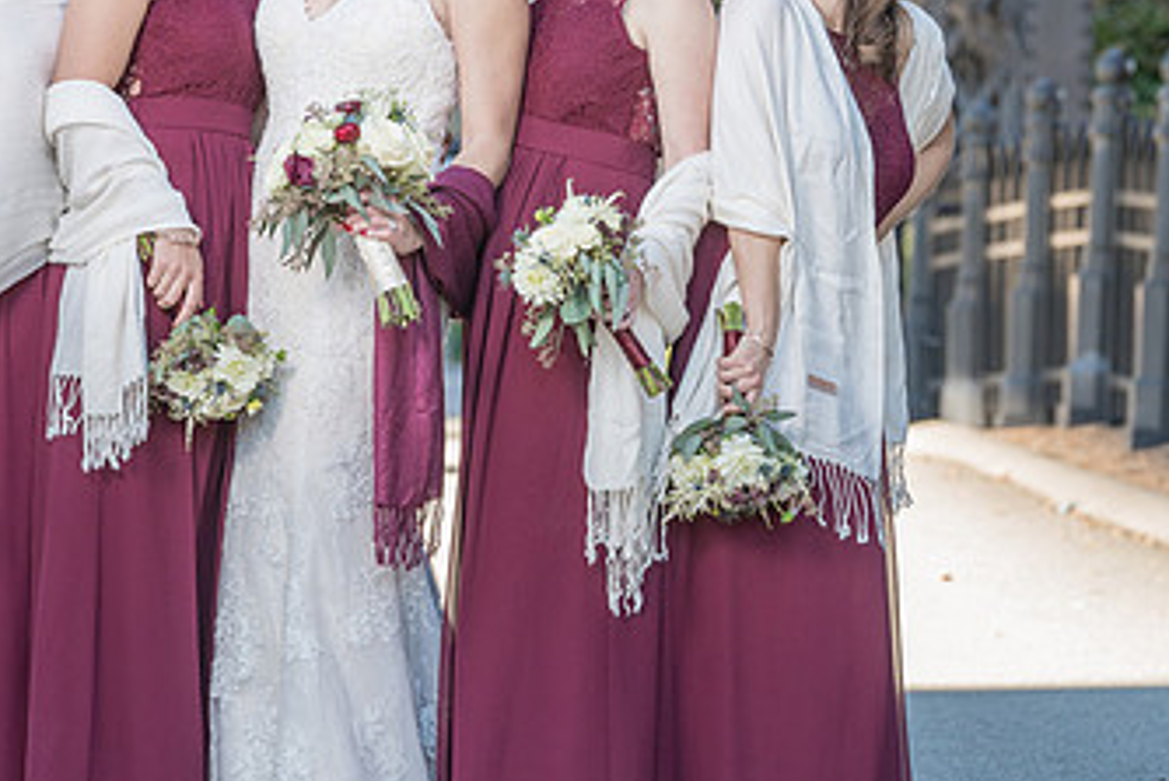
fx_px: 9680
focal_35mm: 298
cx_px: 424
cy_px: 259
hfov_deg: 6.9
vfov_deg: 4.6
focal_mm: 156
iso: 640
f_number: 5.6
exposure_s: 1/200
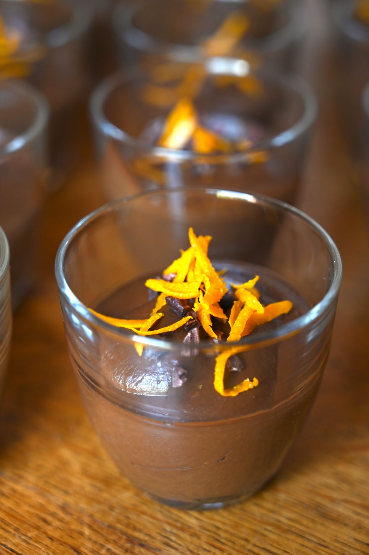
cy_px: 278
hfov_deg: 21.9
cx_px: 184
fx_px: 955
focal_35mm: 62
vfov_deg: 32.4
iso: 250
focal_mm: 62
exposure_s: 1/40
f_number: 4
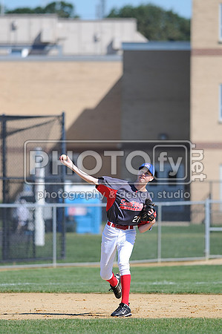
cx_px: 111
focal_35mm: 450
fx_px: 4172
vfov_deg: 4.6
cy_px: 167
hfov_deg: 3.0
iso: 200
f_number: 4
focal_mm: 300
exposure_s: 1/1600
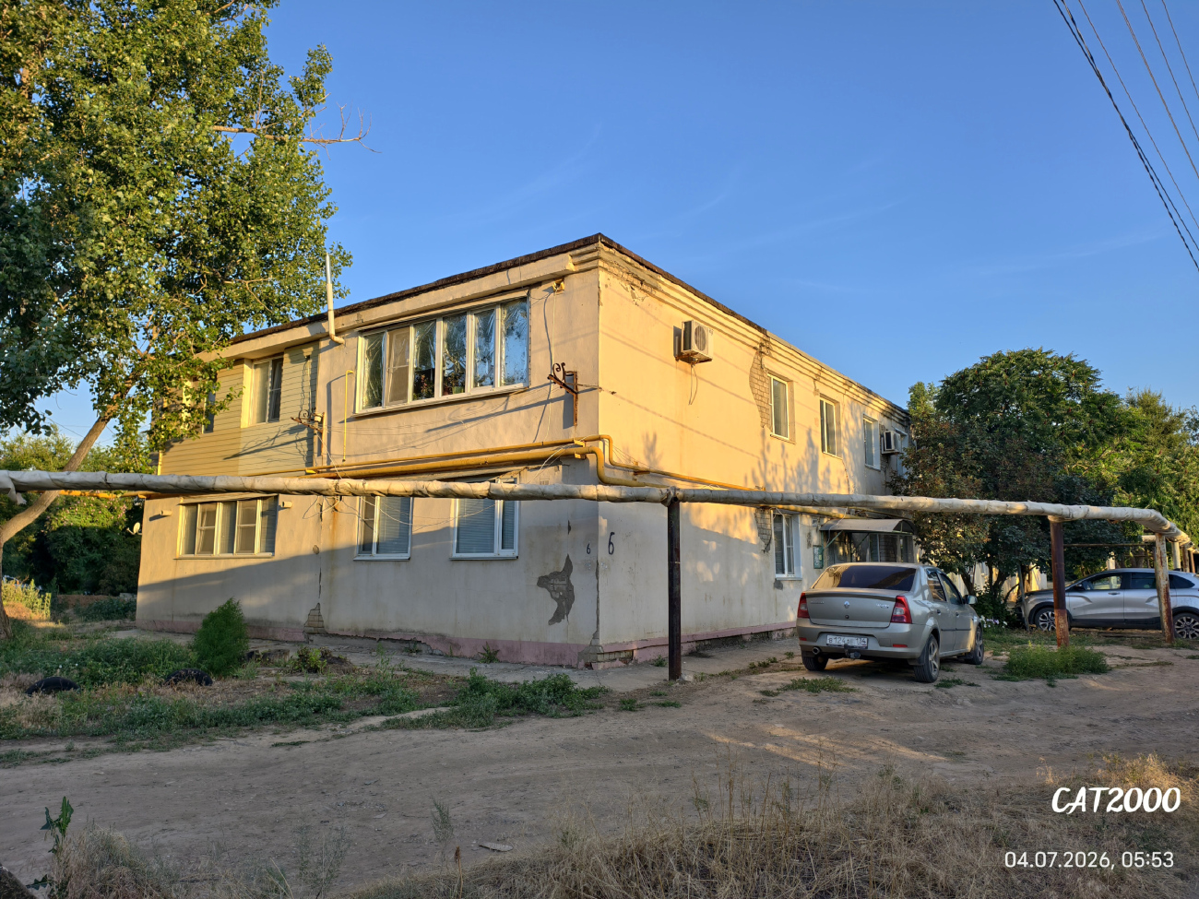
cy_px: 450
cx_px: 600
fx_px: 797
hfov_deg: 73.9
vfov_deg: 58.9
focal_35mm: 23
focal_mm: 6.54
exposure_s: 1/700
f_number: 1.57
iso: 72
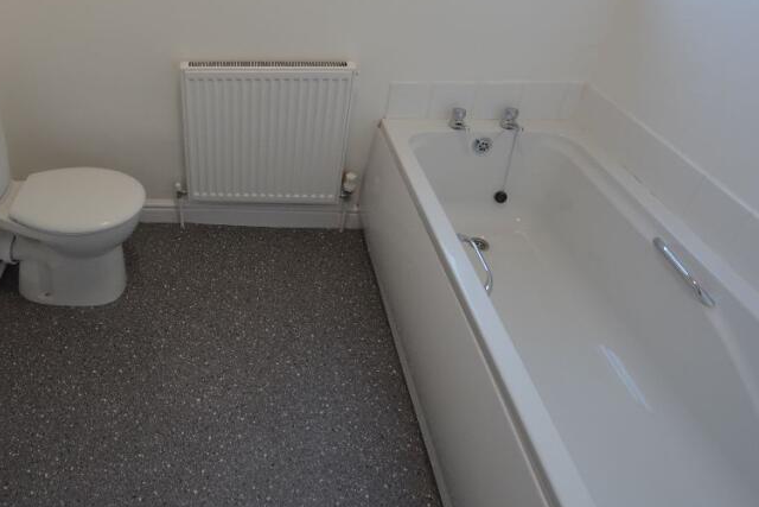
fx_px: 506
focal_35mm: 24
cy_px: 125
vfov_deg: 50.9
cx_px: 190
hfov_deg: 68.9
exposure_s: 1/60
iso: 400
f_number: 4
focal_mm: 10
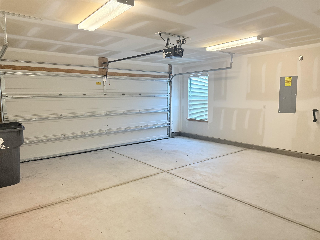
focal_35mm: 24
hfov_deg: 71.6
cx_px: 160
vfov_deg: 56.8
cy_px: 120
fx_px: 222
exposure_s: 1/60
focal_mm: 6.76
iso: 500
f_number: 1.78
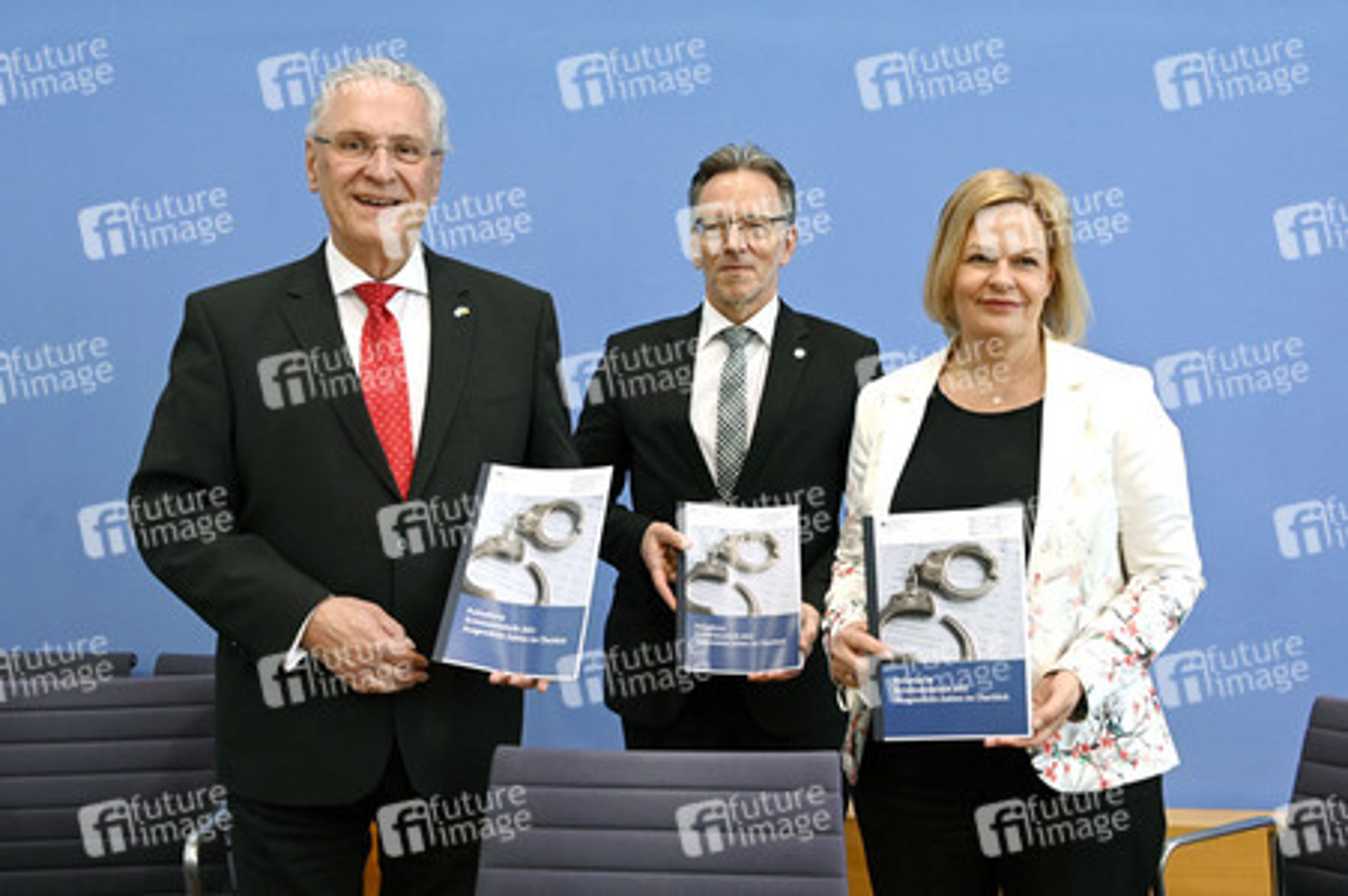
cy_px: 448
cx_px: 674
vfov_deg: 37.8
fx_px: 1310
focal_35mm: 35
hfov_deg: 54.5
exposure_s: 1/500
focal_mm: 35
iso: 4000
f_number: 6.3
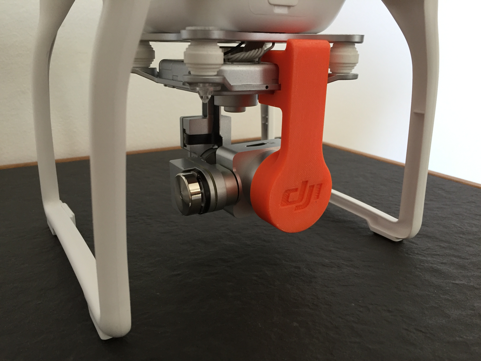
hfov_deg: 61.7
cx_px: 240
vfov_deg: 48.2
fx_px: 403
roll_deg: -0.9
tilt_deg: -17.5
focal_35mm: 29
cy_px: 180
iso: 160
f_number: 2.2
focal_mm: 4.15
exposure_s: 1/33
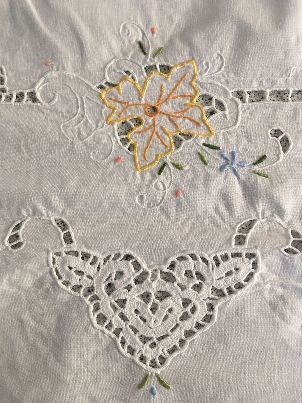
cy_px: 202
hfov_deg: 48.2
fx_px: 337
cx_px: 151
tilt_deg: -83.5
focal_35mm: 29
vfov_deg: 61.7
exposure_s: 1/33
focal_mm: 4.15
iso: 100
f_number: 2.2
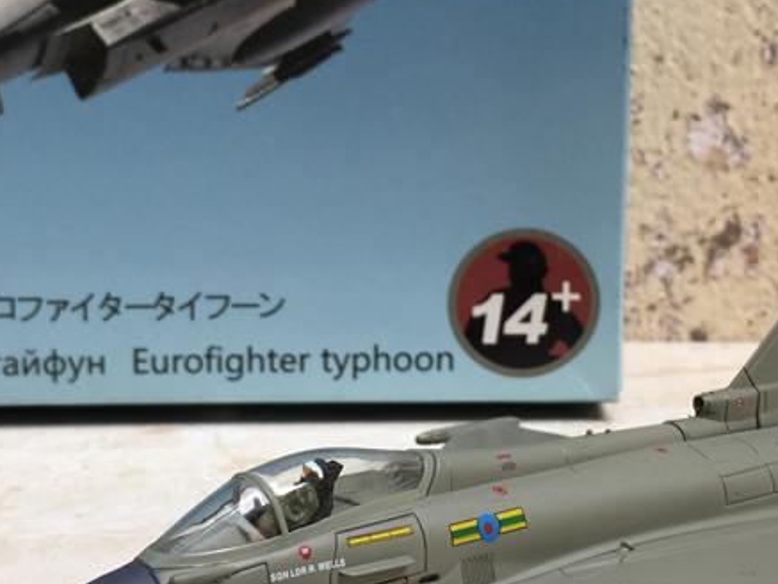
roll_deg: -0.8
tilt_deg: -6.9
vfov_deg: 21.4
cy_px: 150
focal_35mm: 68
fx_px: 1529
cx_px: 331
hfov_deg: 28.5
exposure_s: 1/153
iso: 32
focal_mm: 4.15
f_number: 2.2
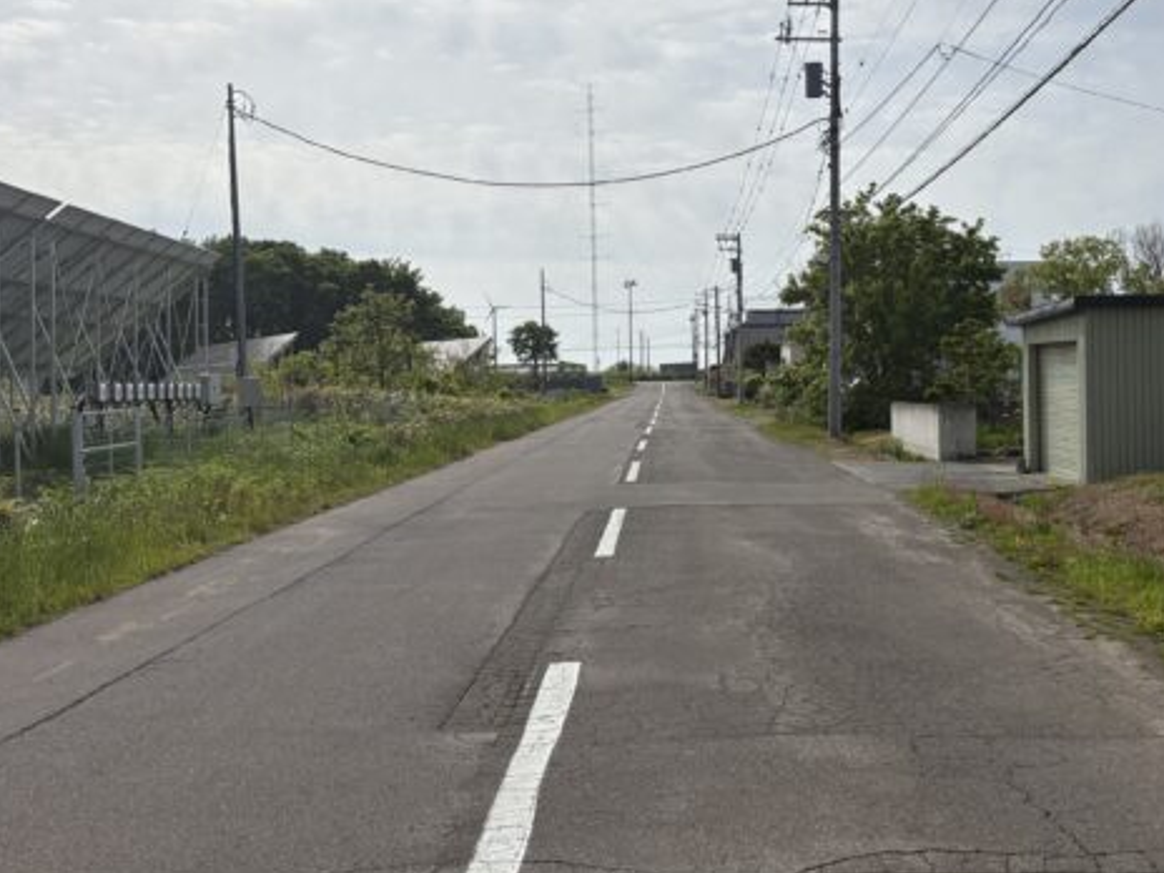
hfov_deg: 43.2
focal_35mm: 43
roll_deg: +0.4
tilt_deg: +0.3
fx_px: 1446
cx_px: 775
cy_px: 384
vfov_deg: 33.6
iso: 50
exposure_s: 1/10101
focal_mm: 5.96
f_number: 1.6
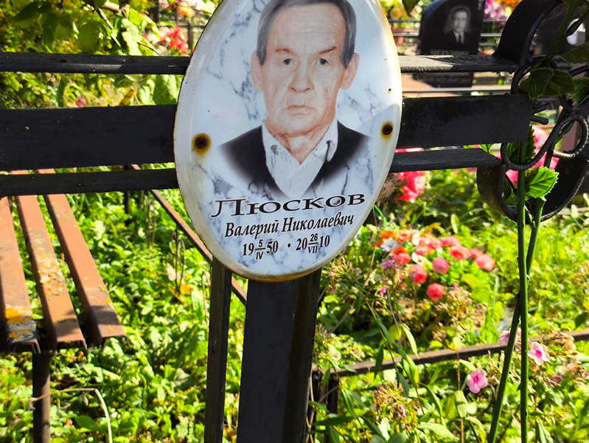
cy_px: 222
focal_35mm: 50
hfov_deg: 38.2
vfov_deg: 29.1
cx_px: 294
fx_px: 851
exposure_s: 1/499
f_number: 1.7
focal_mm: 4.71
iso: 50
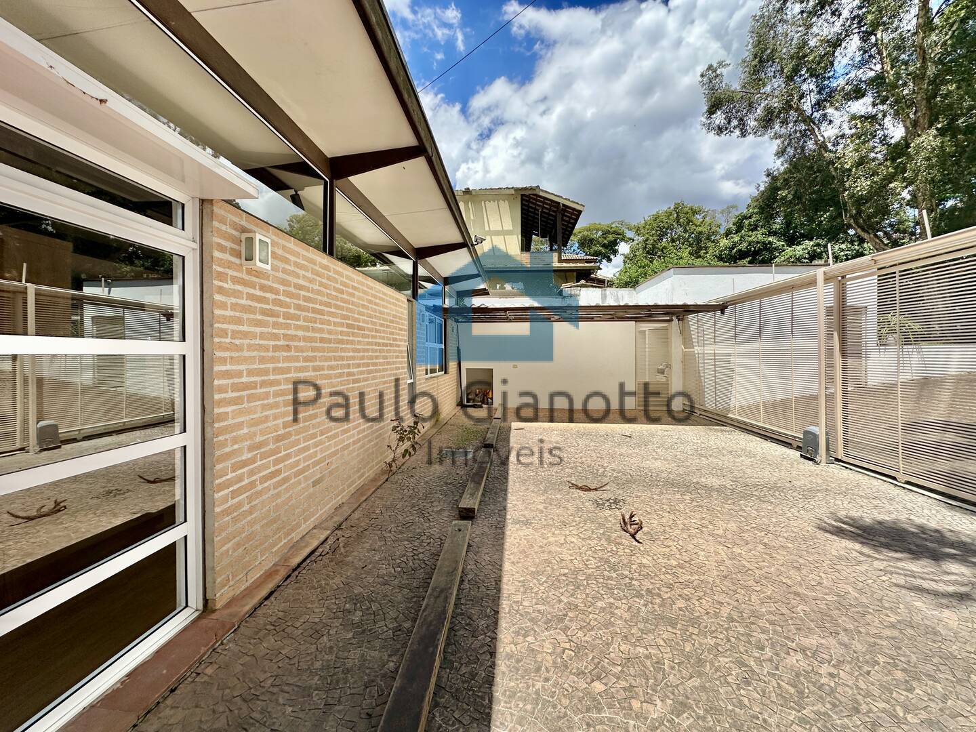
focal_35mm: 14
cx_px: 488
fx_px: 395
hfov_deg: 102.1
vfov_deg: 85.7
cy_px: 366
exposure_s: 1/1667
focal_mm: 2.22
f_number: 2.2
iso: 50
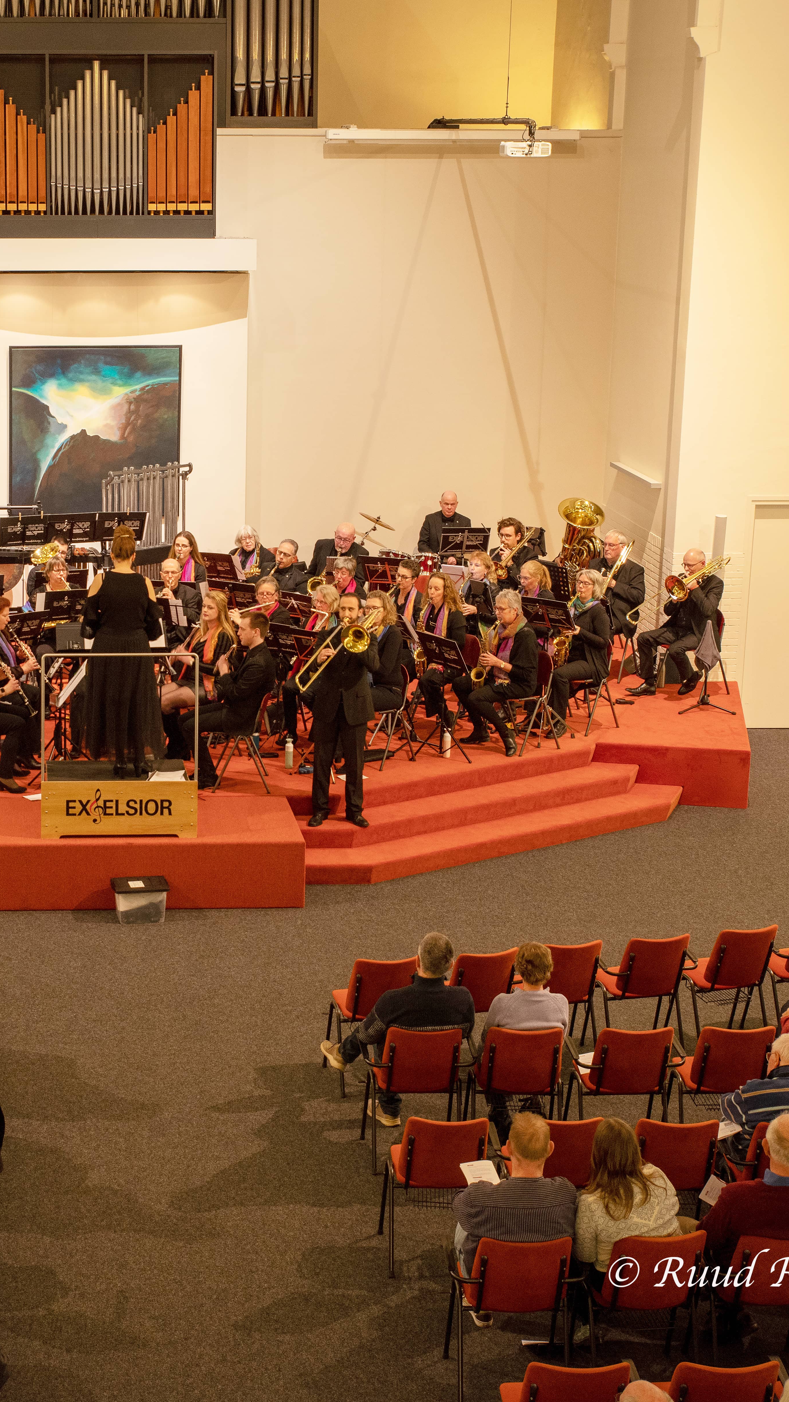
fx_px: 2120
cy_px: 701
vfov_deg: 36.6
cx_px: 123
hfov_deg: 20.8
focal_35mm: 57
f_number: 6.3
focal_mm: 36
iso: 800
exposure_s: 1/15
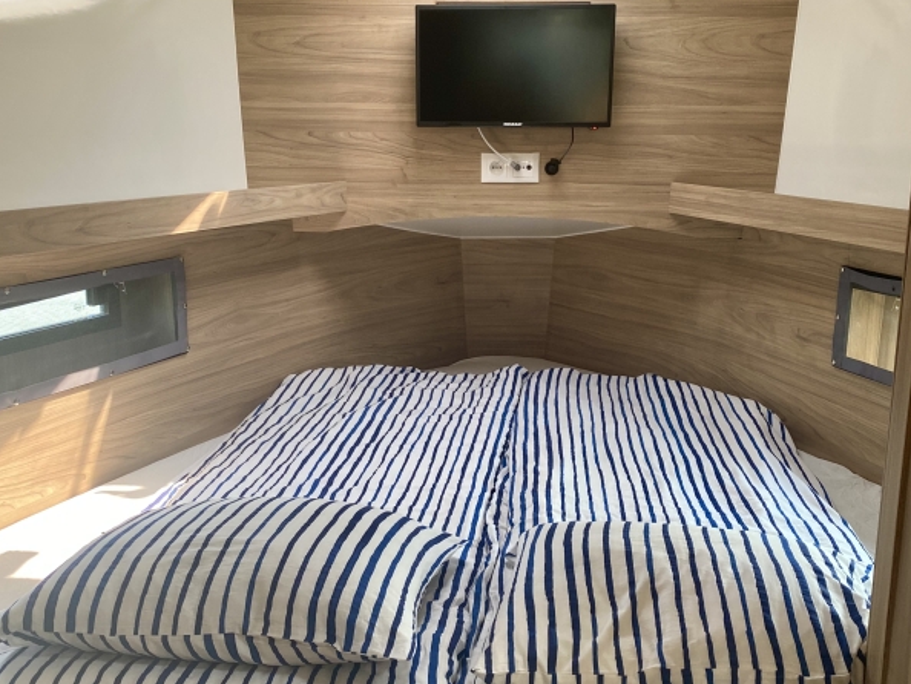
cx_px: 454
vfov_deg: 40.7
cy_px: 305
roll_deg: -1.0
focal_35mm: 35
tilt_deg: -11.2
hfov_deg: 52.6
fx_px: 921
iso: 100
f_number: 1.8
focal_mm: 4.25
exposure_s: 1/121
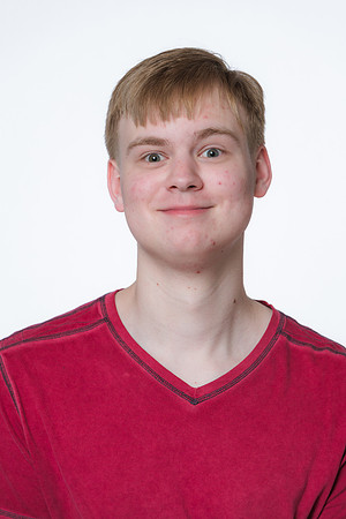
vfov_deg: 12.1
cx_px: 173
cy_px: 260
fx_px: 2451
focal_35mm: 170
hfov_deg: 8.1
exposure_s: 1/250
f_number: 7.1
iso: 400
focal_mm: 170
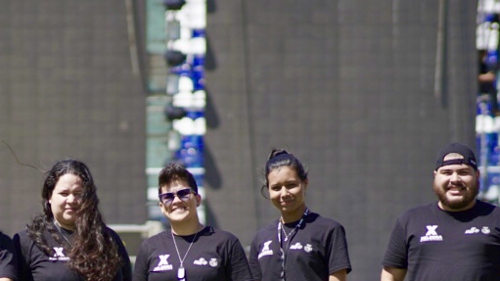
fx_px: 3737
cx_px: 5
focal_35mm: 282
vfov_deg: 4.3
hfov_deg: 7.6
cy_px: 227
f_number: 1.8
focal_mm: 85
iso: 100
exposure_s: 1/4000
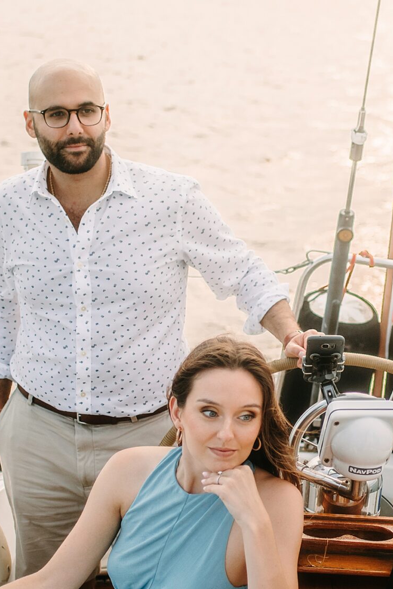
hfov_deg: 17.0
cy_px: 362
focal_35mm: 80
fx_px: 1309
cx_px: 275
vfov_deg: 25.3
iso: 320
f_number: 1.8
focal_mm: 35
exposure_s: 1/4000
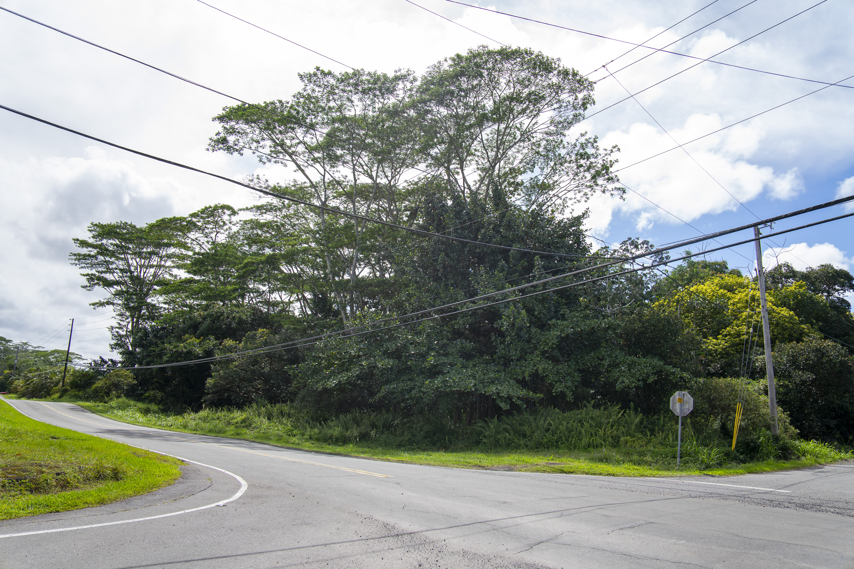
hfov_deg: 73.7
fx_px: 569
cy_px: 284
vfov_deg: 53.1
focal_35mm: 24
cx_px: 427
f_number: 5.6
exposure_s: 1/500
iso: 200
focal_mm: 24
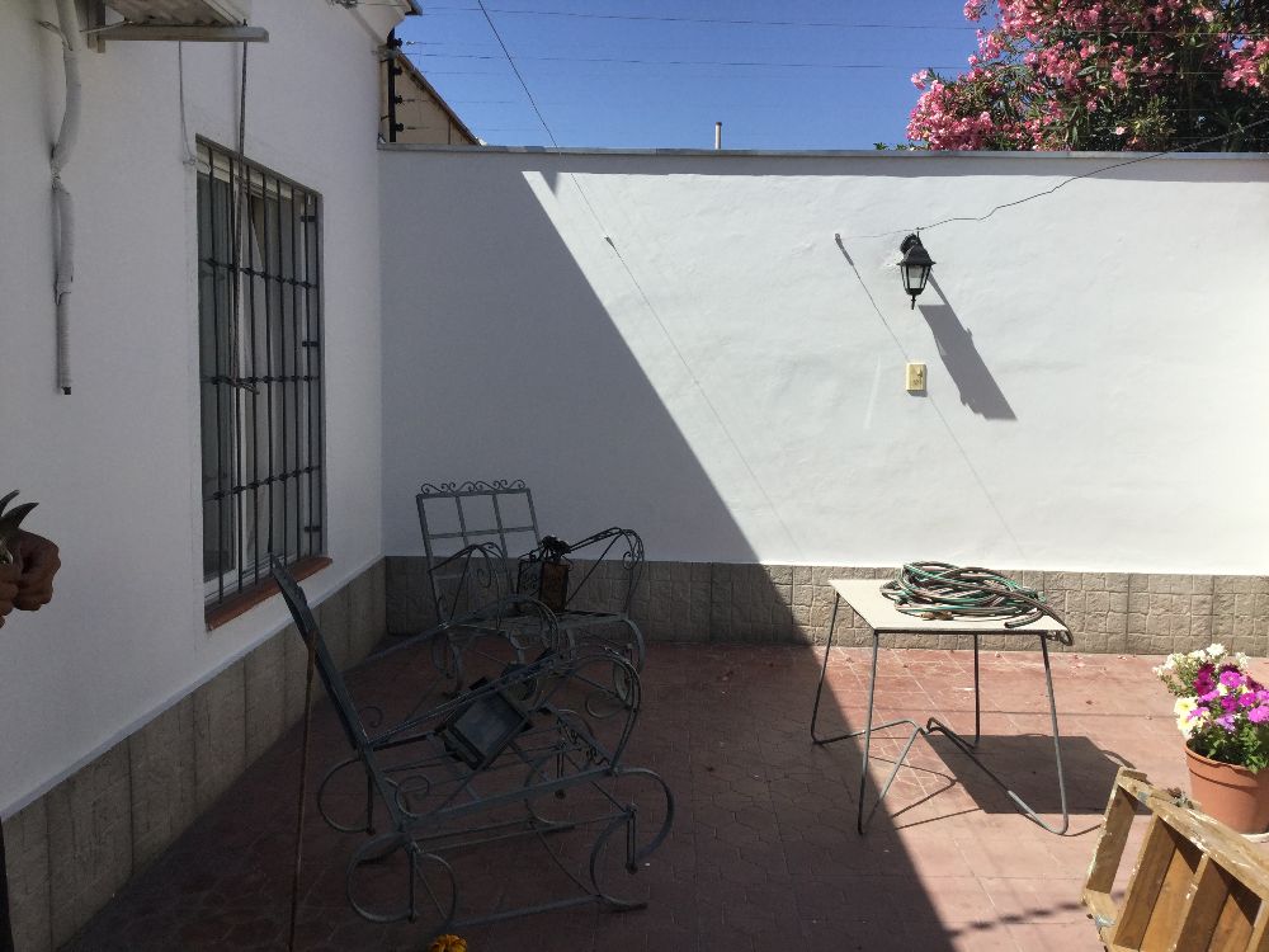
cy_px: 476
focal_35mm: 31
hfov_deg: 58.4
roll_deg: -1.8
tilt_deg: -6.9
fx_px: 1136
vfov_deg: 45.4
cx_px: 634
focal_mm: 3.3
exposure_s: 1/1812
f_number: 2.4
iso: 25
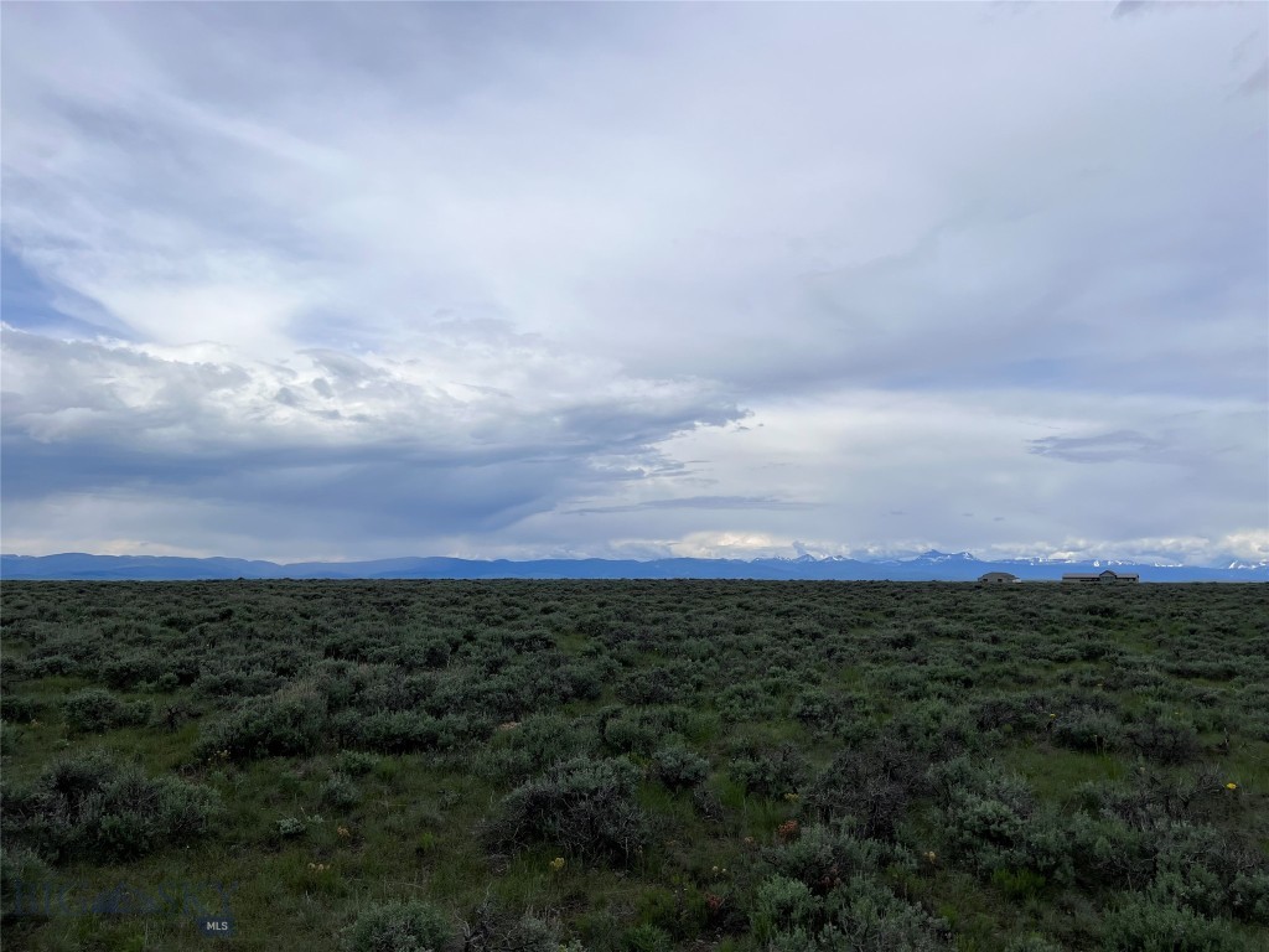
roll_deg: +1.3
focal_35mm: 26
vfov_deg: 53.1
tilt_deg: +7.5
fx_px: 953
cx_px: 634
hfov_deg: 67.3
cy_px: 476
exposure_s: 1/11364
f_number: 1.5
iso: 50
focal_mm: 5.7
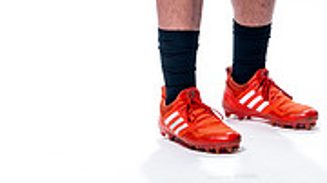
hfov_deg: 9.4
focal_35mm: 230
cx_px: 236
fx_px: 1993
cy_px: -219
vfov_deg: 5.1
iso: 100
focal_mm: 88
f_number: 5.6
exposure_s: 1/250
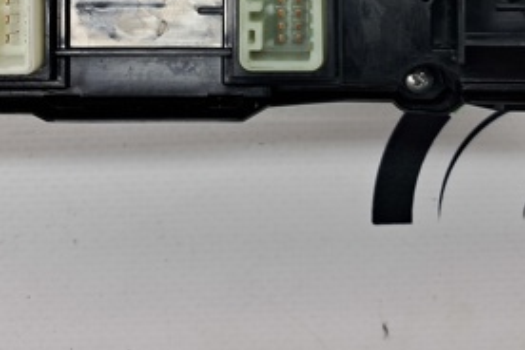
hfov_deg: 31.0
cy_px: -33
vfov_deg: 20.0
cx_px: 259
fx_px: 948
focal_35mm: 65
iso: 50
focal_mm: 4
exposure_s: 1/50
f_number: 1.8
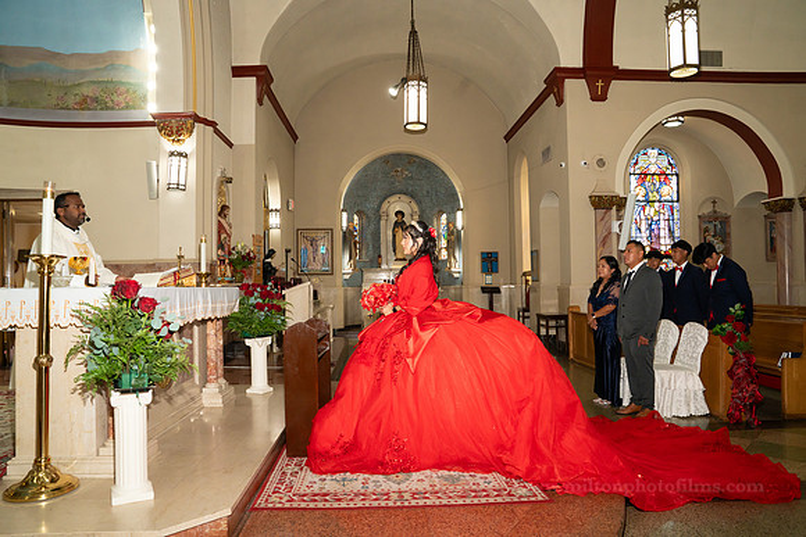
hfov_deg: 73.7
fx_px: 537
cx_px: 403
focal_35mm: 24
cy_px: 268
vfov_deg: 53.2
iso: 800
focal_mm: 24
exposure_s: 1/80
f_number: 6.3
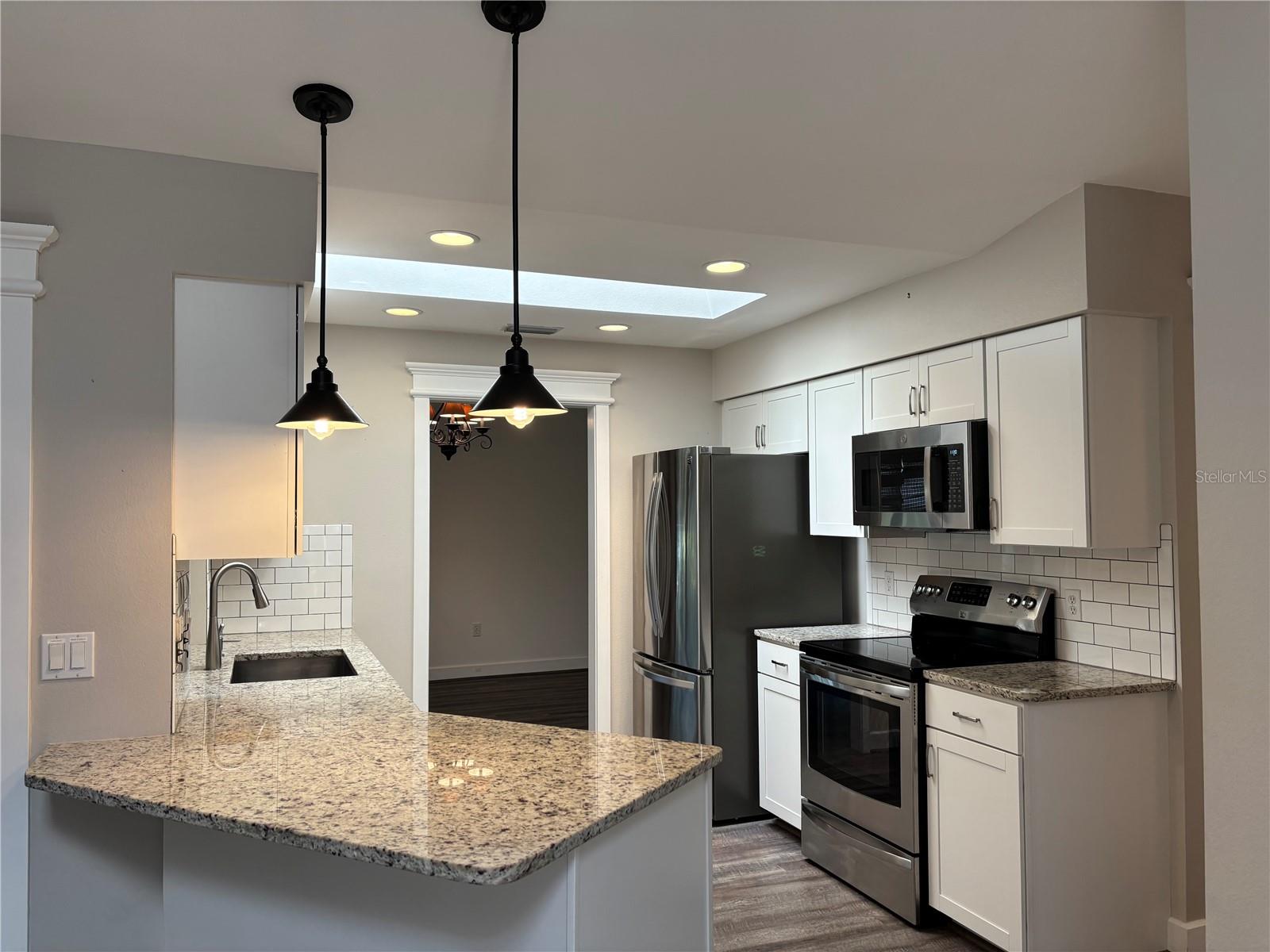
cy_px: 476
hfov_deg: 67.3
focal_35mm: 26
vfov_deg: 53.1
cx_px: 635
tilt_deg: +1.2
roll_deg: +0.2
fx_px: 954
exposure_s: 1/120
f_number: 1.6
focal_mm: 5.96
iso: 80
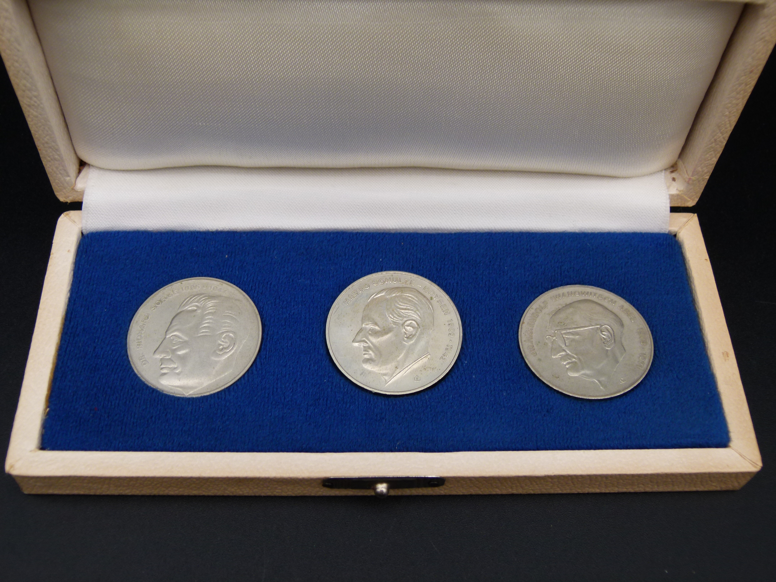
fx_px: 874
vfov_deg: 36.8
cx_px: 388
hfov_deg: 47.9
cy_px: 291
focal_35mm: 39
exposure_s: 1/80
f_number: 3.1
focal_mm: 7.1
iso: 100
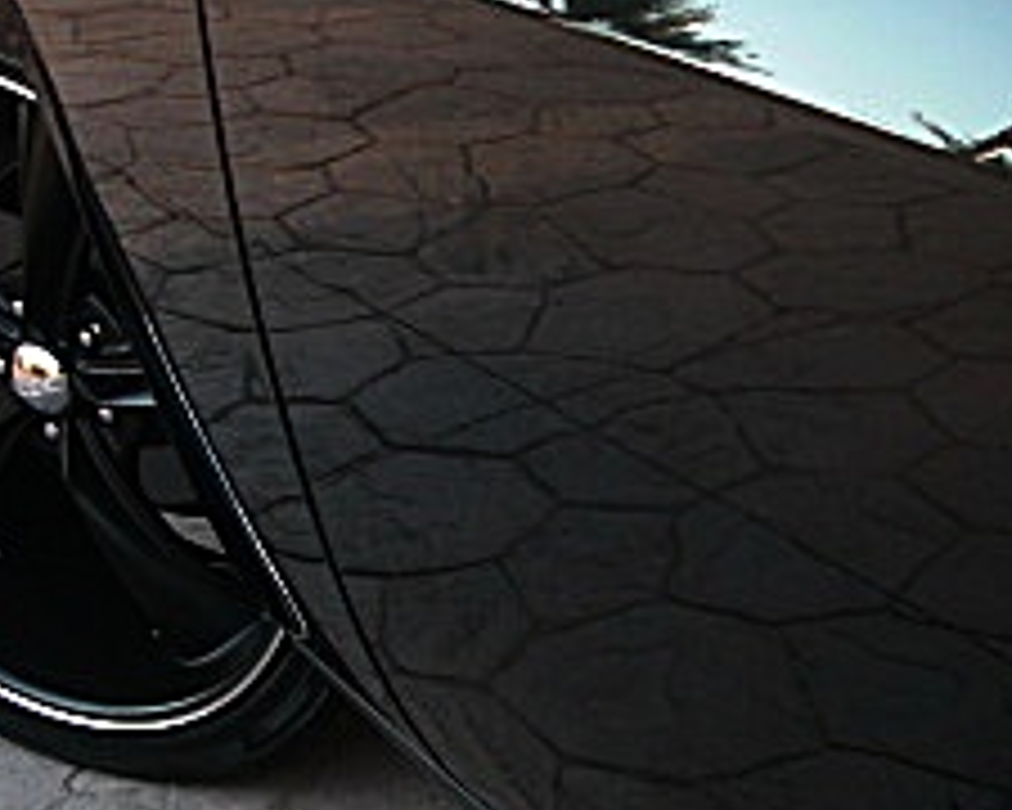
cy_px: 378
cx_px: 886
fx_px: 2995
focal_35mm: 100
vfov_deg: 15.4
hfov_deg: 18.9
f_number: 2.8
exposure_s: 1/80
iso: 100
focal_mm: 6.3
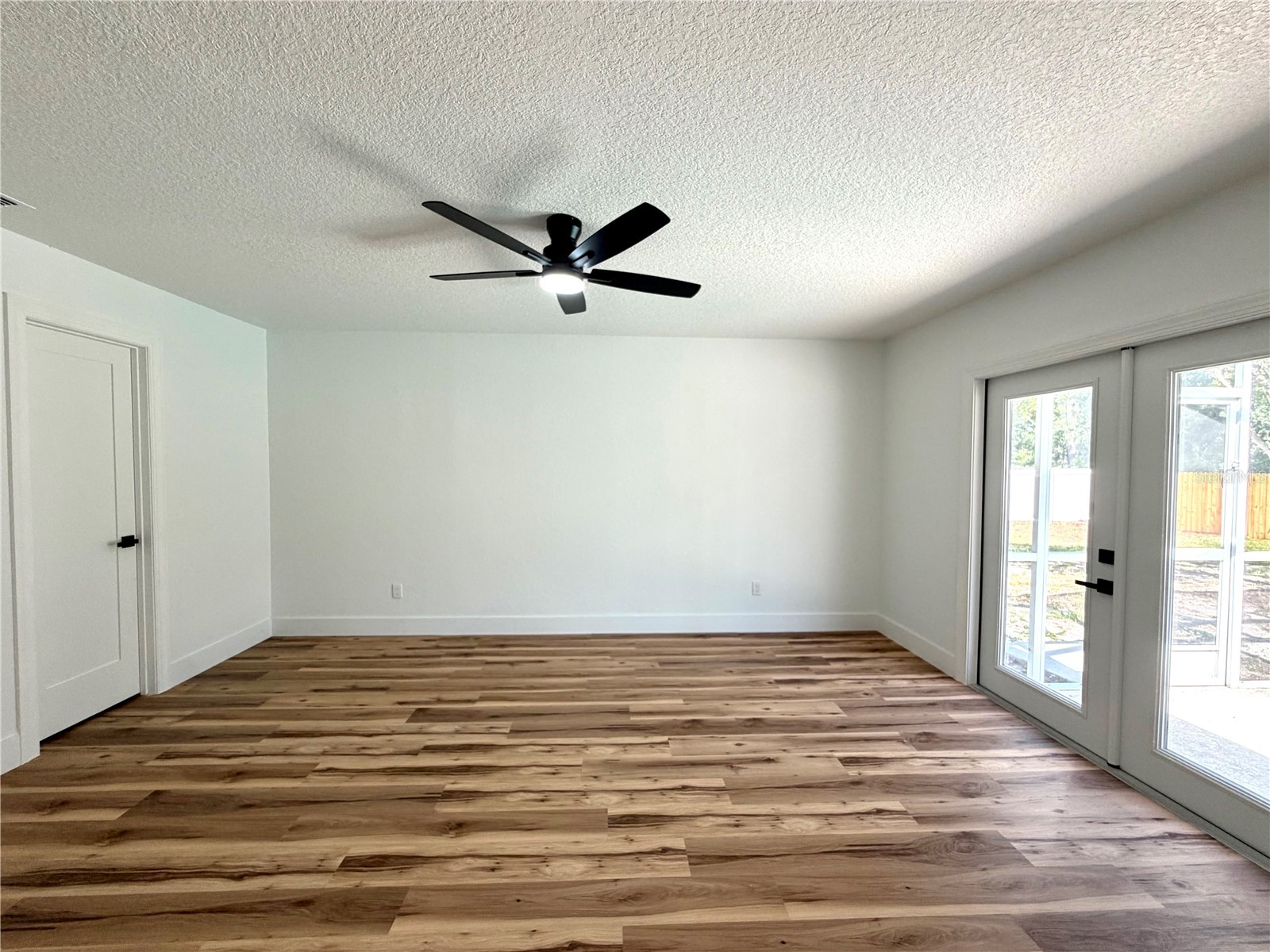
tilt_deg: -1.6
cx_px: 635
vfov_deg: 85.7
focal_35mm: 14
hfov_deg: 102.1
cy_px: 476
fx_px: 514
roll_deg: -0.1
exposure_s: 1/121
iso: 80
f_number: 2.2
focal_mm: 2.22
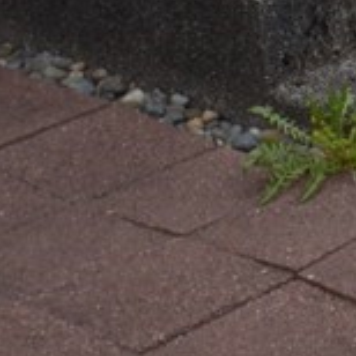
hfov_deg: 7.1
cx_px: 1102
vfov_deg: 7.7
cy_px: -429
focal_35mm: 216
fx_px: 2513
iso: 100
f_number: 6.3
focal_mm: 24
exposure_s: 1/200
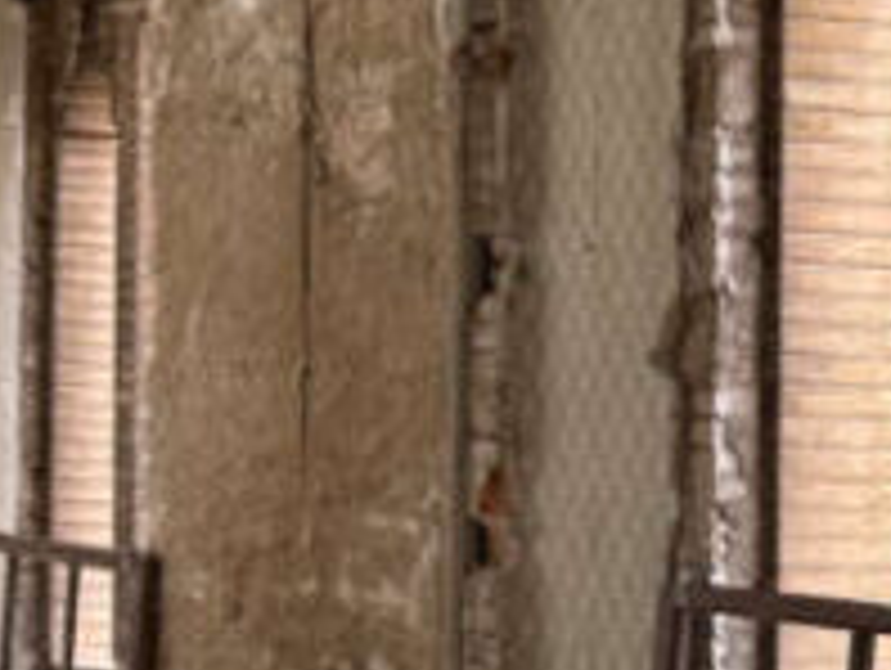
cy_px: 310
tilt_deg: +1.6
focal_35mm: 124
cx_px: -441
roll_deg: -1.9
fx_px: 3196
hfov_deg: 14.8
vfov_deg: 12.0
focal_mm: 6.76
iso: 100
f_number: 1.78
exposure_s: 1/478
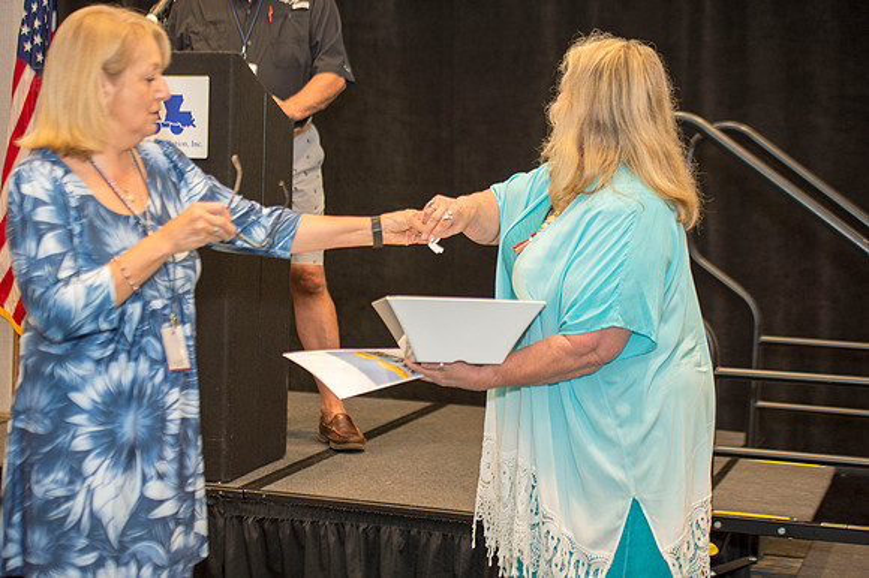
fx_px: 1689
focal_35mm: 70
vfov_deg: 19.4
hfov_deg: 28.9
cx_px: 434
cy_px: 289
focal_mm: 70
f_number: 2.8
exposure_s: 1/160
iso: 1250
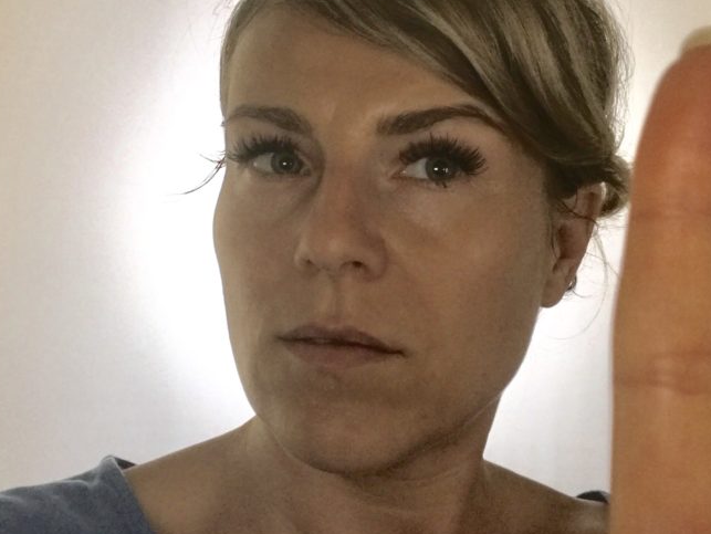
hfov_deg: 37.5
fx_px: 1048
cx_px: 363
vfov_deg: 28.5
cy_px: 195
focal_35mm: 51
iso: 40
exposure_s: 1/33
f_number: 2.2
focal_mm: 2.87
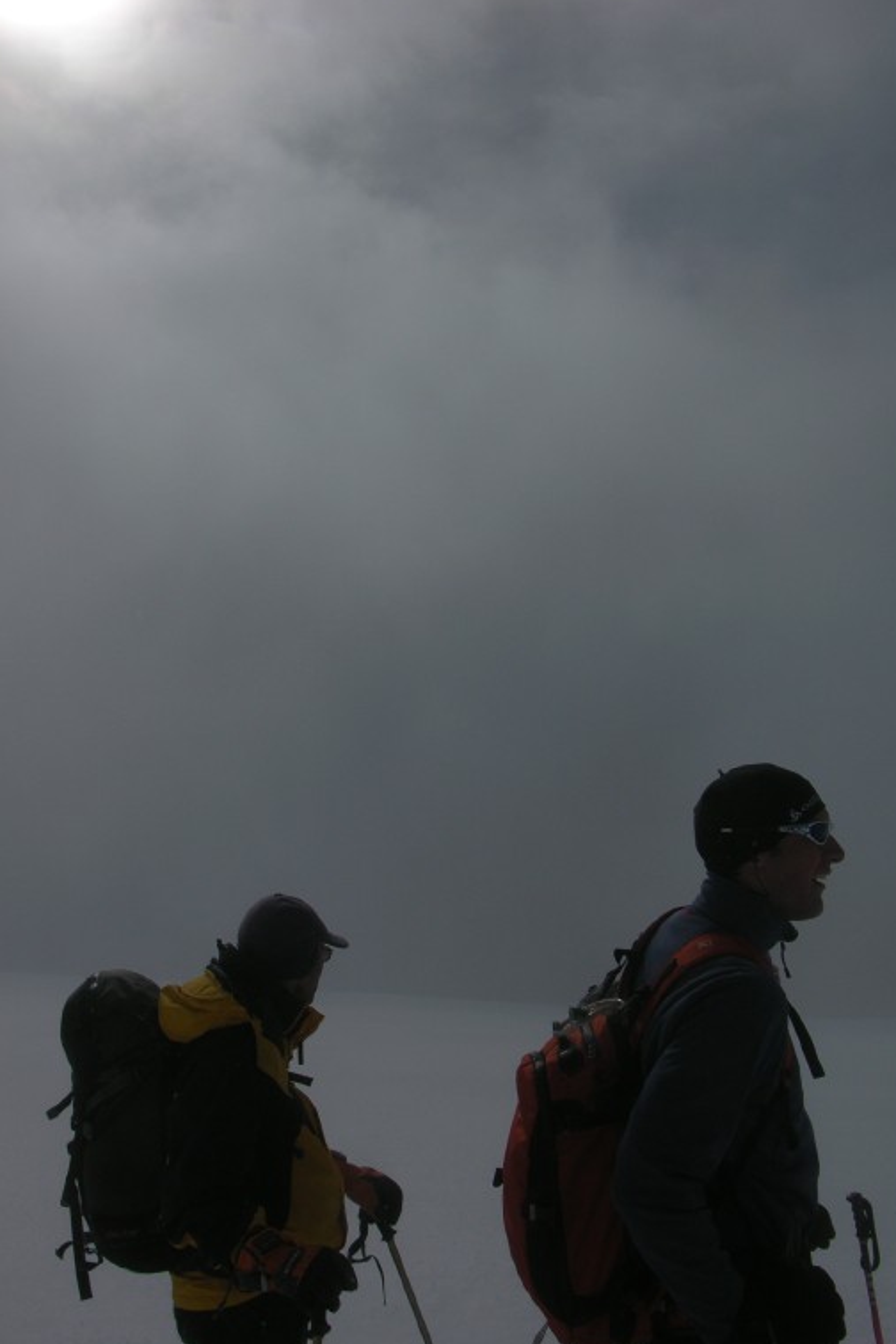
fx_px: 1381
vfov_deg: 51.9
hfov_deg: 35.9
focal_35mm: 37
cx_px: 439
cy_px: 674
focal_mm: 8.9
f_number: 8
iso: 50
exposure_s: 1/1645
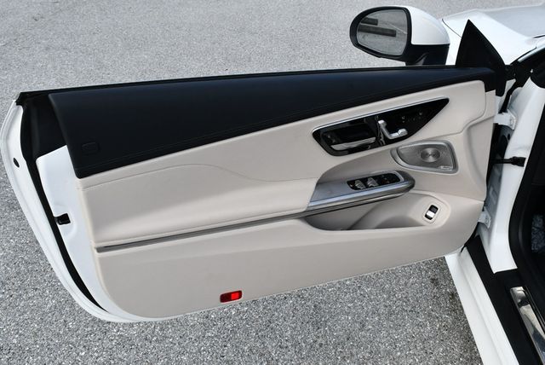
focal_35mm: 36
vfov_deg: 36.9
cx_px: 272
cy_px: 182
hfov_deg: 53.1
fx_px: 545
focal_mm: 18
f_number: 8
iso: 200
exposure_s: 1/250
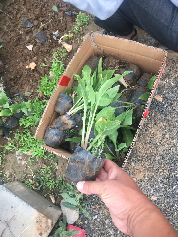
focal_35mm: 29
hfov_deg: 48.2
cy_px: 118
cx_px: 89
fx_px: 199
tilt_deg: -81.9
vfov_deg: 61.7
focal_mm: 4.15
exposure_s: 1/33
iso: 32
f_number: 2.2
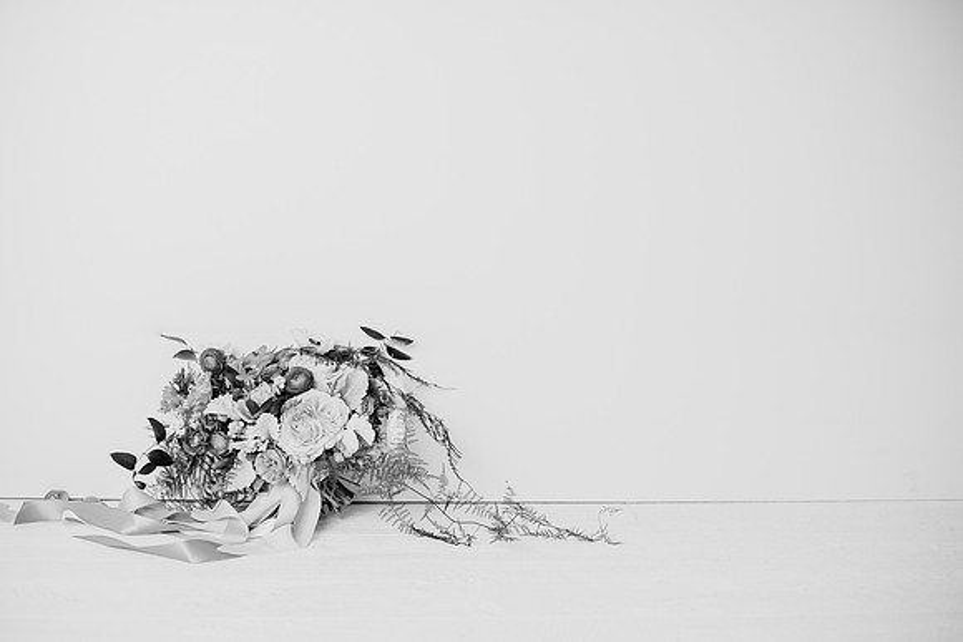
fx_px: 1355
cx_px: 482
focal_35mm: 51
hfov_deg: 39.1
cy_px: 321
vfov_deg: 26.7
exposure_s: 1/200
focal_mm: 50
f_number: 2.5
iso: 100
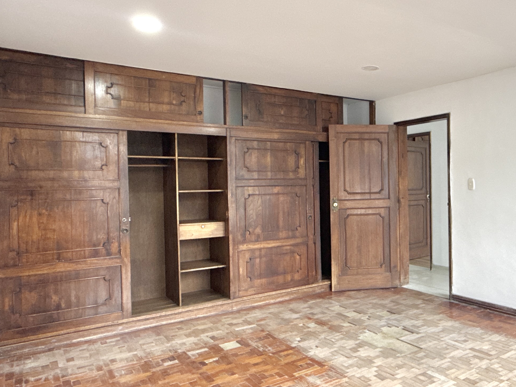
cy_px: 192
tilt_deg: -1.0
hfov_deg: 58.8
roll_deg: +1.0
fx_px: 432
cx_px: 380
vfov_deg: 48.2
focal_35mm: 29
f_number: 2.2
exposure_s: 1/60
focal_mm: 2.22
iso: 500
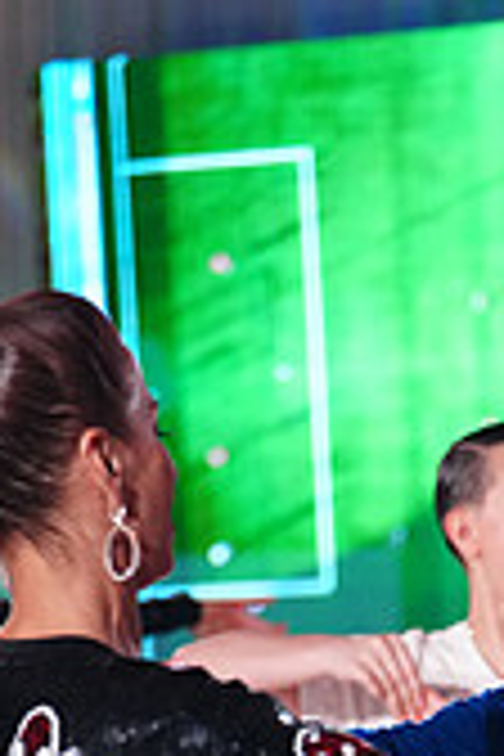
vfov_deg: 8.3
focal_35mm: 241
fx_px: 5061
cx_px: 668
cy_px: 1188
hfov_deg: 5.7
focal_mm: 70
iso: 2000
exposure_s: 1/500
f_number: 2.8
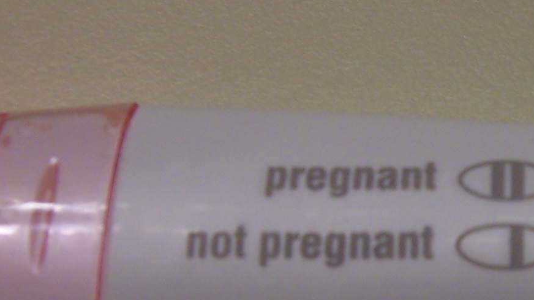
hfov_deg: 21.8
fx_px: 1345
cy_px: 216
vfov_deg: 12.7
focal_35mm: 95
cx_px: 509
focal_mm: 5.5
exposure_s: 1/60
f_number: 3.4
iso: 80
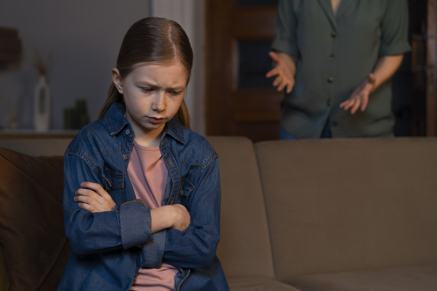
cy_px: 146
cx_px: 218
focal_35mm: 55
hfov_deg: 36.2
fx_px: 668
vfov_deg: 24.6
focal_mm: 55
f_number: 3.2
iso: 320
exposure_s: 1/160
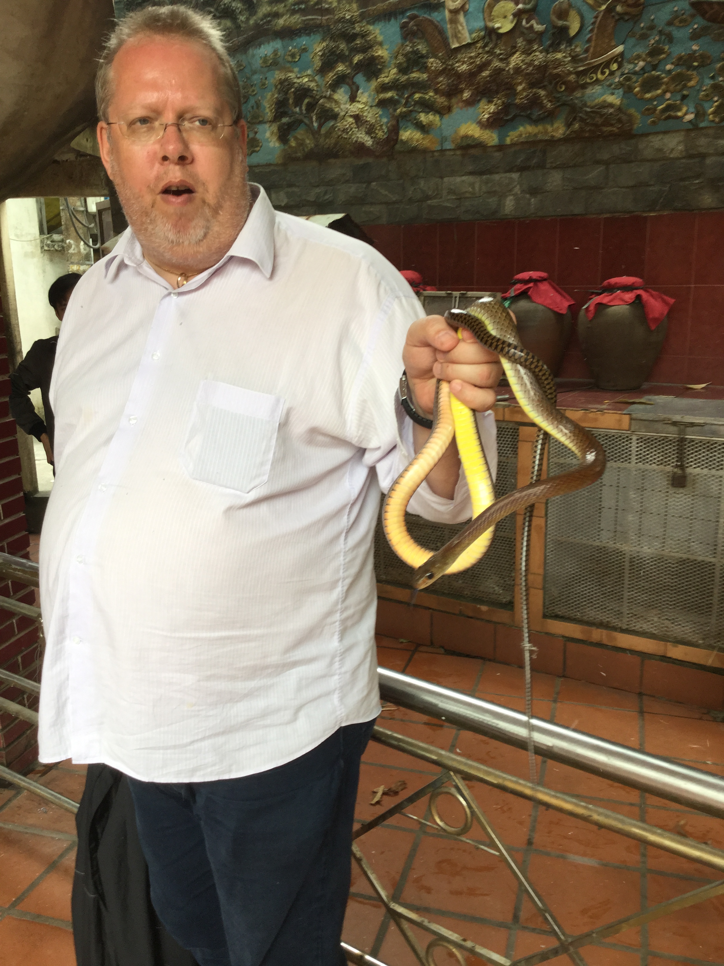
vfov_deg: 58.4
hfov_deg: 45.4
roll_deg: -0.8
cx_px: 362
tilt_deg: -11.1
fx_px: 864
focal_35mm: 31
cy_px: 483
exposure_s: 1/40
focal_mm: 3.3
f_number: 2.4
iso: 32
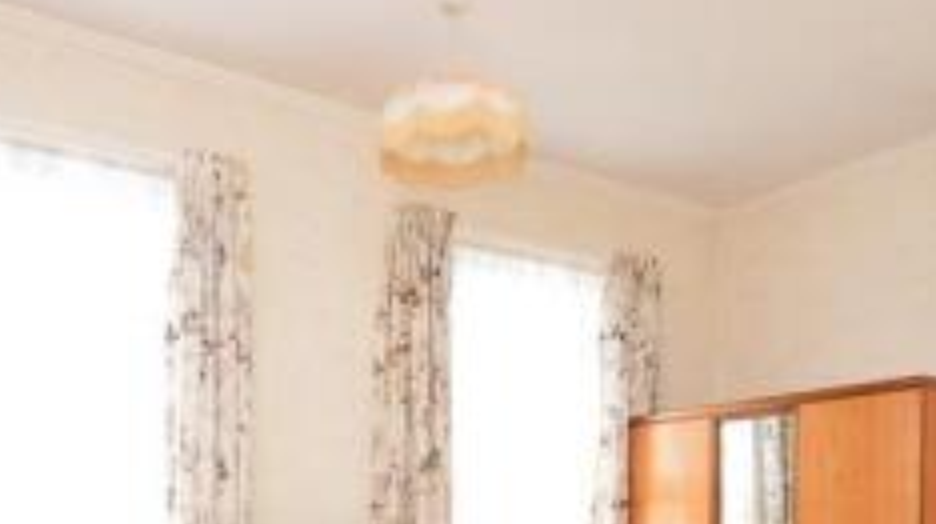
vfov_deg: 25.2
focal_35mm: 44
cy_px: 568
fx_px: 1091
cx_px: 416
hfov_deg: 46.4
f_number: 5
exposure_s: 1/20
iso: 200
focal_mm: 10
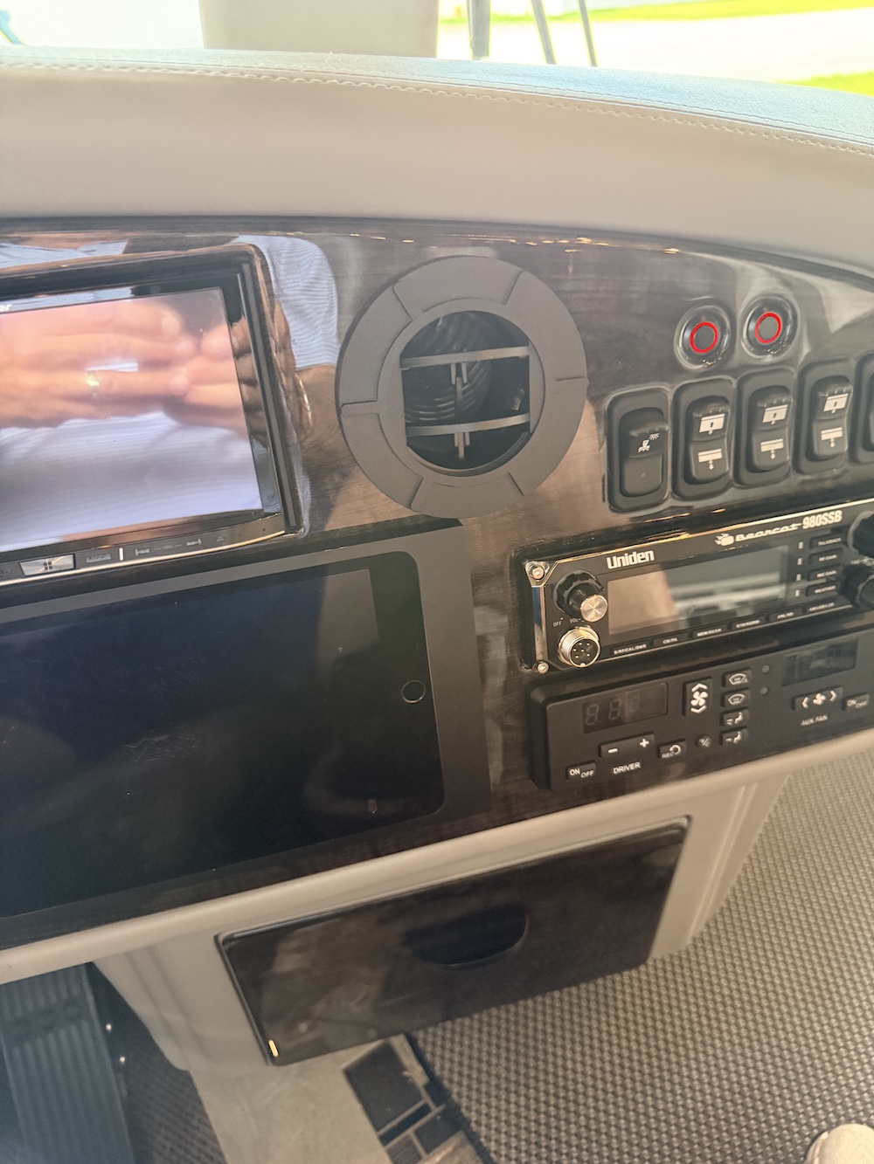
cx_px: 437
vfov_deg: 71.6
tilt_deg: -35.1
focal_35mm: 24
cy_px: 582
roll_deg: +2.6
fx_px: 808
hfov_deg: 56.8
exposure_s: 1/60
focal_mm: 6.76
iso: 500
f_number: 1.78
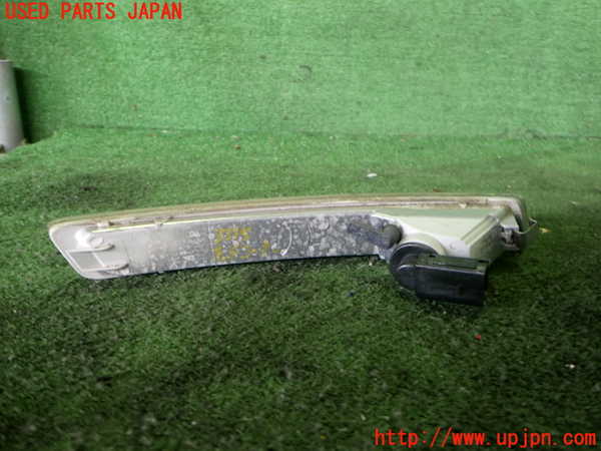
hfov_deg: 60.0
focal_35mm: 30
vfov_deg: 46.8
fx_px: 521
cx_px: 300
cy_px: 226
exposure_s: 1/30
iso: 200
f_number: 2.3
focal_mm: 5.4
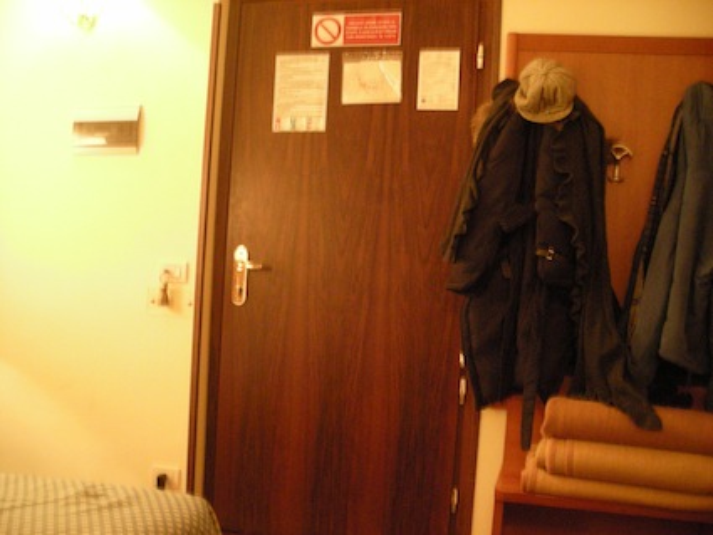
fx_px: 783
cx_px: 356
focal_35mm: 38
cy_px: 268
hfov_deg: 49.0
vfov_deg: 37.7
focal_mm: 6.3
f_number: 3.2
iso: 557
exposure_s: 1/4
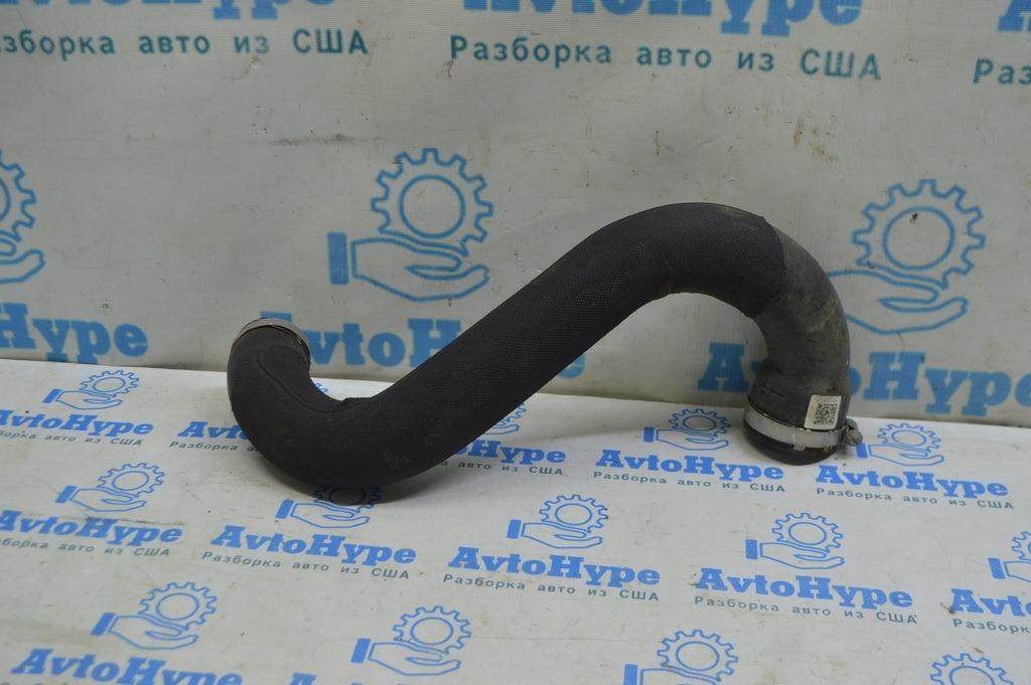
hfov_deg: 43.6
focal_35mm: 45
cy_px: 342
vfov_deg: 29.8
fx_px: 1288
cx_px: 516
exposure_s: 1/40
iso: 400
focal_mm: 30
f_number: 5.6
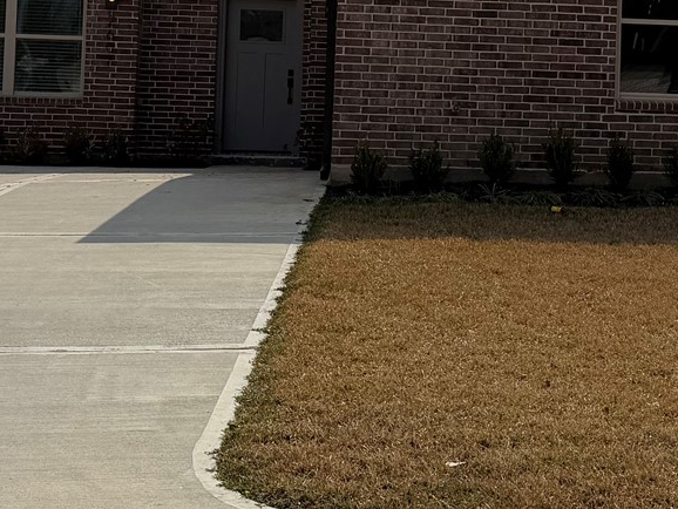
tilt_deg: +3.0
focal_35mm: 85
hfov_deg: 22.3
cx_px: 643
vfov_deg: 17.2
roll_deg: -1.0
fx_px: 1666
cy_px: 72
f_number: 1.78
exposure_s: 1/17544
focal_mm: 6.76
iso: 80
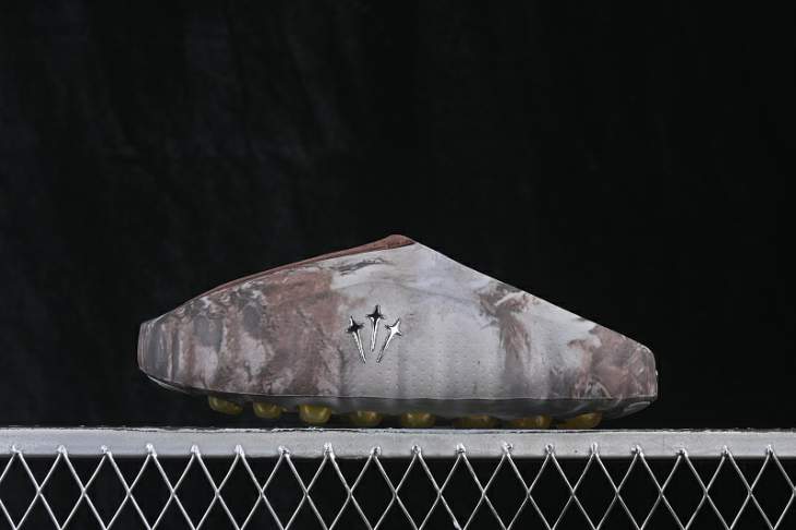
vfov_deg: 18.2
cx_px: 398
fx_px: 1658
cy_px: 265
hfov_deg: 27.0
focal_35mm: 75
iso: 160
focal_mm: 50
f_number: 6.3
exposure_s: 1/60
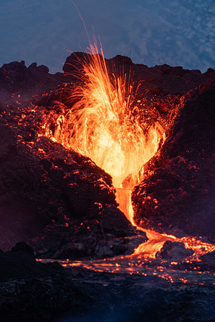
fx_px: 3583
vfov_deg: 5.2
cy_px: 161
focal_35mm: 400
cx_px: 108
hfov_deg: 3.4
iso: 100
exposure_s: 1/1.67
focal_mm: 400
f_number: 18
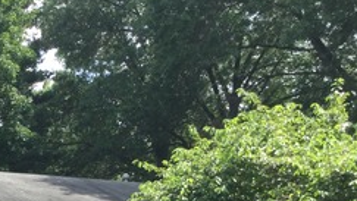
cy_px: 288
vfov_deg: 13.0
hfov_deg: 23.1
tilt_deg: -0.8
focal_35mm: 89
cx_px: 16
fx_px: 843
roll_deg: -0.8
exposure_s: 1/476
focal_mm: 3.3
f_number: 2.4
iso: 25
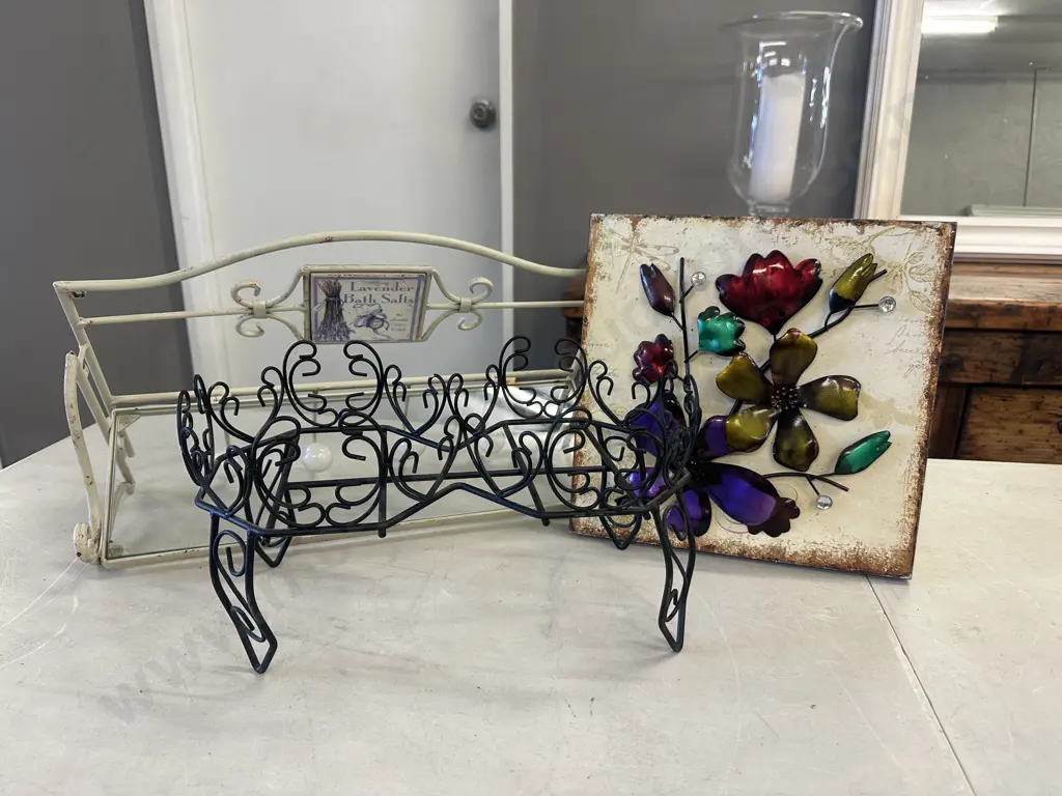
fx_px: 736
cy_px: 398
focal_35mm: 24
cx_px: 531
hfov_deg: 71.6
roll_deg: +0.1
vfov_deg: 56.8
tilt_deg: -18.0
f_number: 1.78
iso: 160
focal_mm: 6.86
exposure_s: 1/100
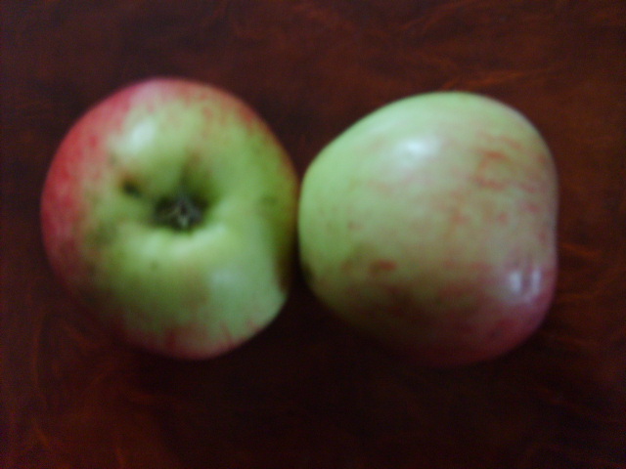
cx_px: 313
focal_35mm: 35
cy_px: 234
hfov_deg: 52.6
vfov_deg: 40.7
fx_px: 633
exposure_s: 1/6
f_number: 2.8
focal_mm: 5.8
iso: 140
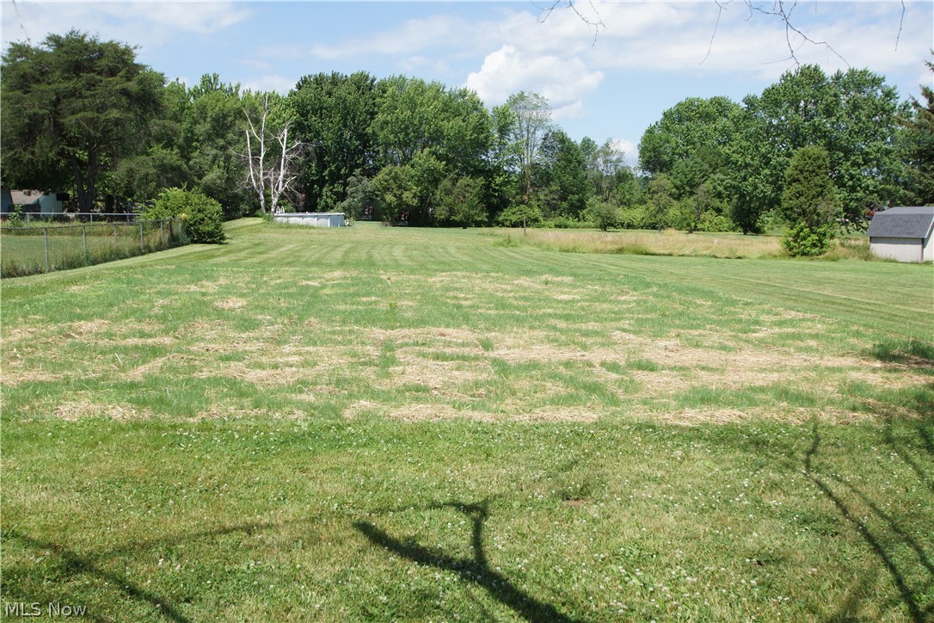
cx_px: 467
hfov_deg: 53.1
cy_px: 312
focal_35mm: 36
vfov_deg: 36.9
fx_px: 934
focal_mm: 24
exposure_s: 1/200
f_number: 8
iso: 100
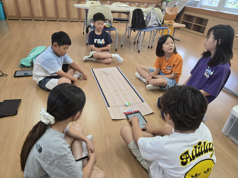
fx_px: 158
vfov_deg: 58.9
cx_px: 119
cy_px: 89
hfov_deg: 73.9
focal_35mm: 23
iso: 125
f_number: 1.8
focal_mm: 5.4
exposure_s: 1/120
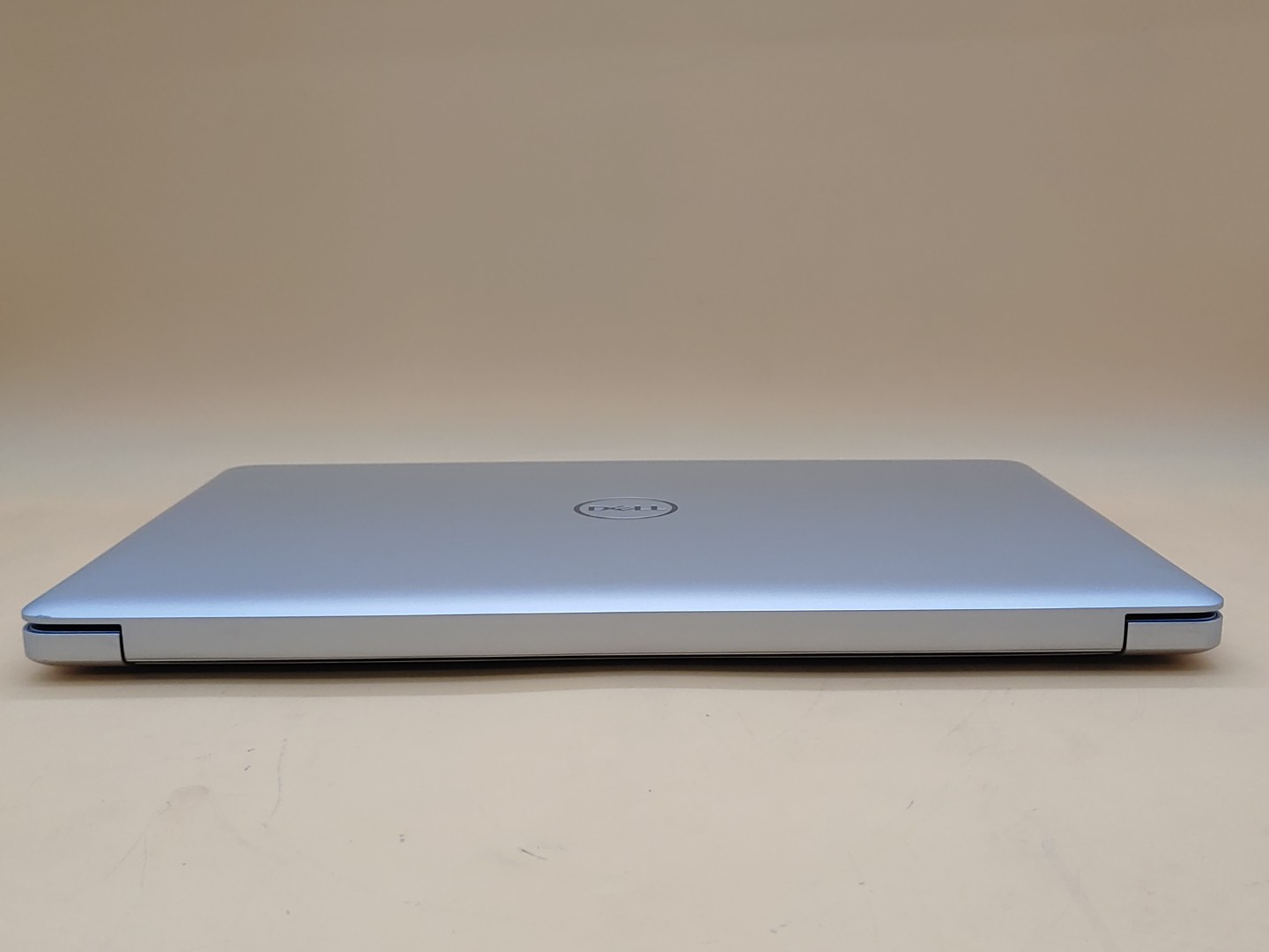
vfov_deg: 36.8
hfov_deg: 47.9
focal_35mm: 39
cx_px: 634
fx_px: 1430
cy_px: 476
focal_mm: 4.36
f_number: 1.8
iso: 50
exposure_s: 1/200
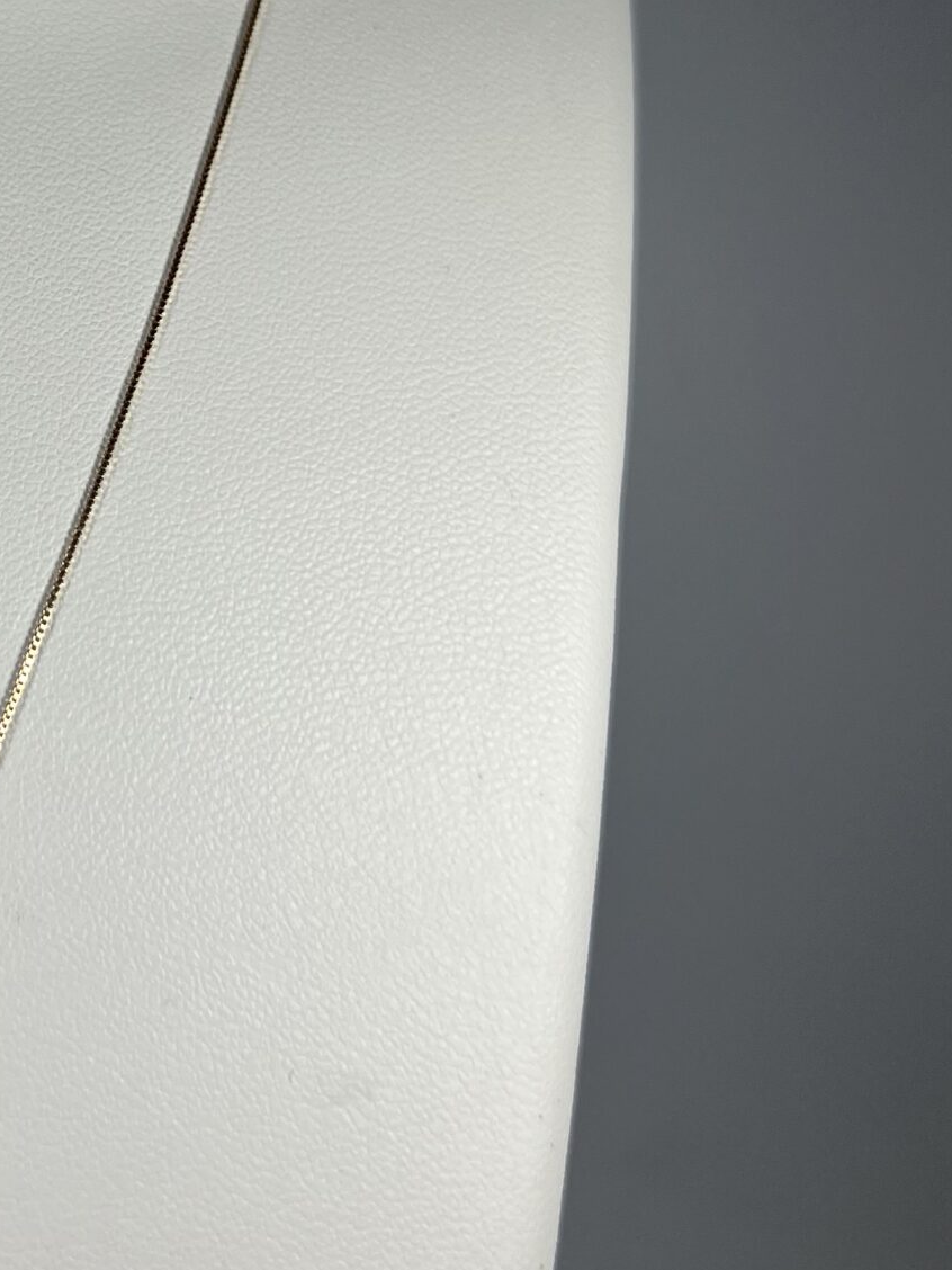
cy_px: 341
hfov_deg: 23.4
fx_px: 2163
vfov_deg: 32.2
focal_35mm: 59
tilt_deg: -3.5
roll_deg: -0.4
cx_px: -66
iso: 50
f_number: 1.5
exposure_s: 1/2513
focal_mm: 5.7
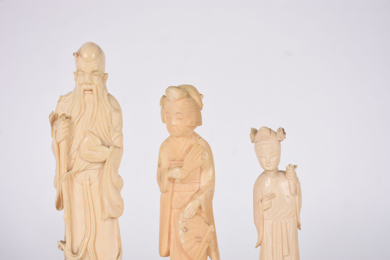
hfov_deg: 22.6
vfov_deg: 15.2
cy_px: 130
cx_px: 195
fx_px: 975
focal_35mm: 90
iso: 200
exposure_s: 1/60
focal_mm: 60
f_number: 8
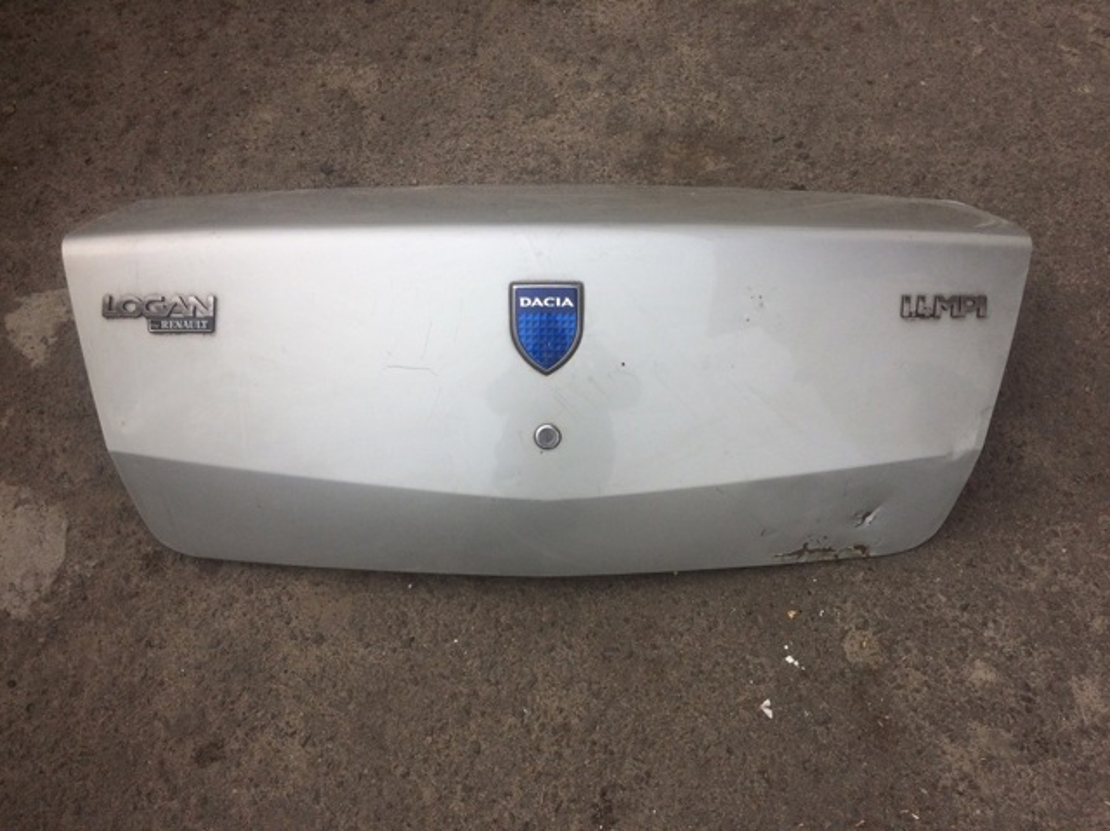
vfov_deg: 48.2
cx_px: 555
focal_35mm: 29
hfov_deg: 61.7
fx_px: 929
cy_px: 416
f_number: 2.2
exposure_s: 1/461
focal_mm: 4.15
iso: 32
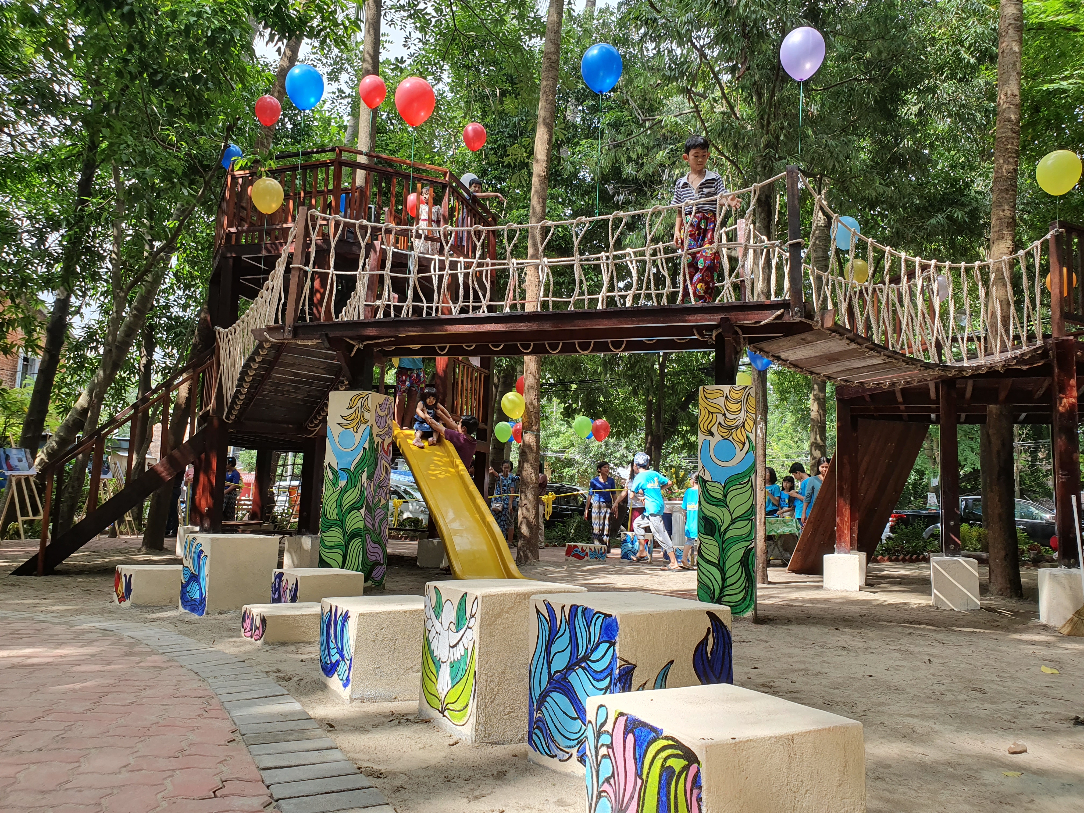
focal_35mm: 26
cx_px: 542
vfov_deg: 53.1
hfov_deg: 67.3
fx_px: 814
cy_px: 406
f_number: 2.4
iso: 50
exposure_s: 1/339
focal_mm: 4.32
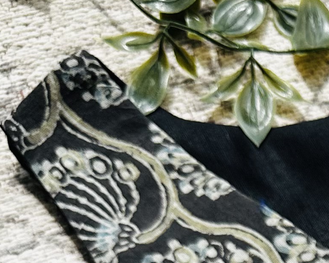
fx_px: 1188
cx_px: 599
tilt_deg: -70.4
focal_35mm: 122
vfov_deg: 11.2
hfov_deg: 14.0
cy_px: 561
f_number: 1.78
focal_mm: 6.86
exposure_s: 1/2353
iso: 80
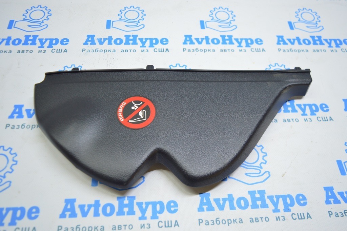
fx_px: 289
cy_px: 116
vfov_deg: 43.5
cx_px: 174
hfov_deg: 62.0
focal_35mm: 30
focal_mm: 20
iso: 400
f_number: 3.8
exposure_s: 1/50
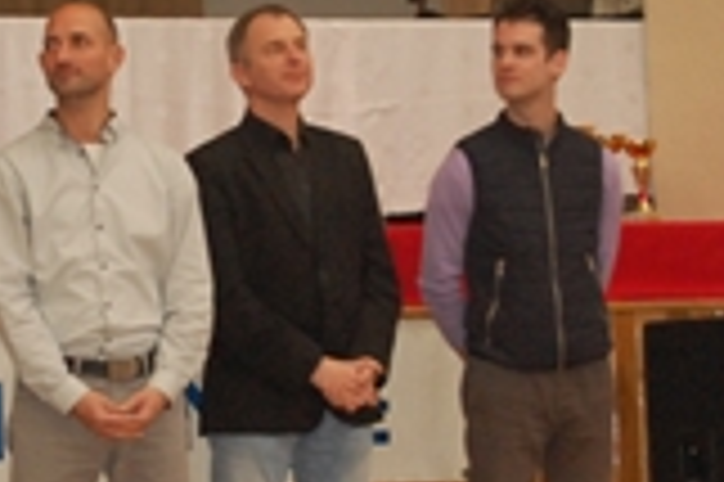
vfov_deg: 5.4
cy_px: 122
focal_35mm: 256
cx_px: 108
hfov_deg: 8.0
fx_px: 5134
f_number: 5.6
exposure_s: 1/60
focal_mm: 55
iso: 1250
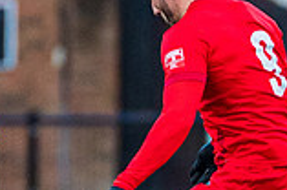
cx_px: 230
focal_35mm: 2274
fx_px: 18092
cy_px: 239
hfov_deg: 0.9
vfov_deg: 0.6
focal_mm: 300
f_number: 2.8
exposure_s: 1/1600
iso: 2000
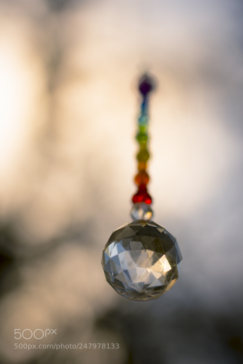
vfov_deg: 27.0
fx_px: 760
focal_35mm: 75
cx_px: 122
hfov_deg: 18.2
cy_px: 182
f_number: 2
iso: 100
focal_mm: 50
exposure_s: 1/1600
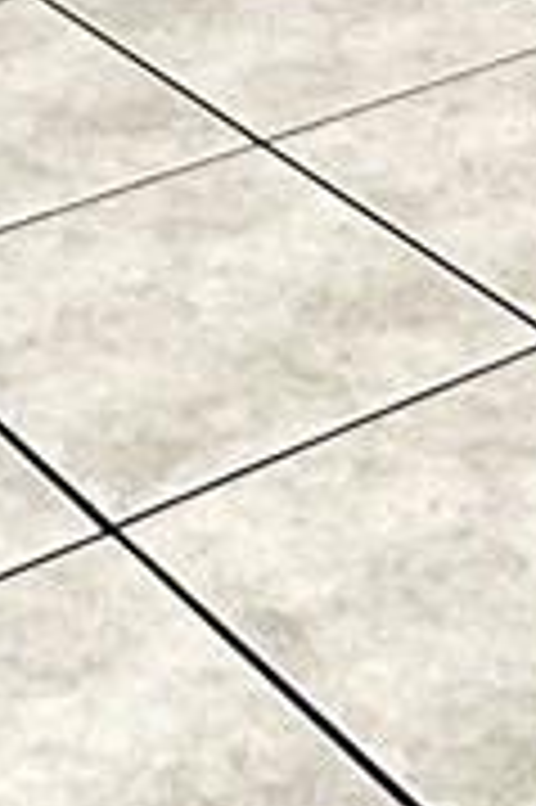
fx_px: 2909
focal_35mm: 130
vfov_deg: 12.8
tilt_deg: -4.0
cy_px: -1031
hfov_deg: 10.5
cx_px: 459
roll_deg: -1.1
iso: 160
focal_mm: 2.22
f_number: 2.2
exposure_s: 1/120
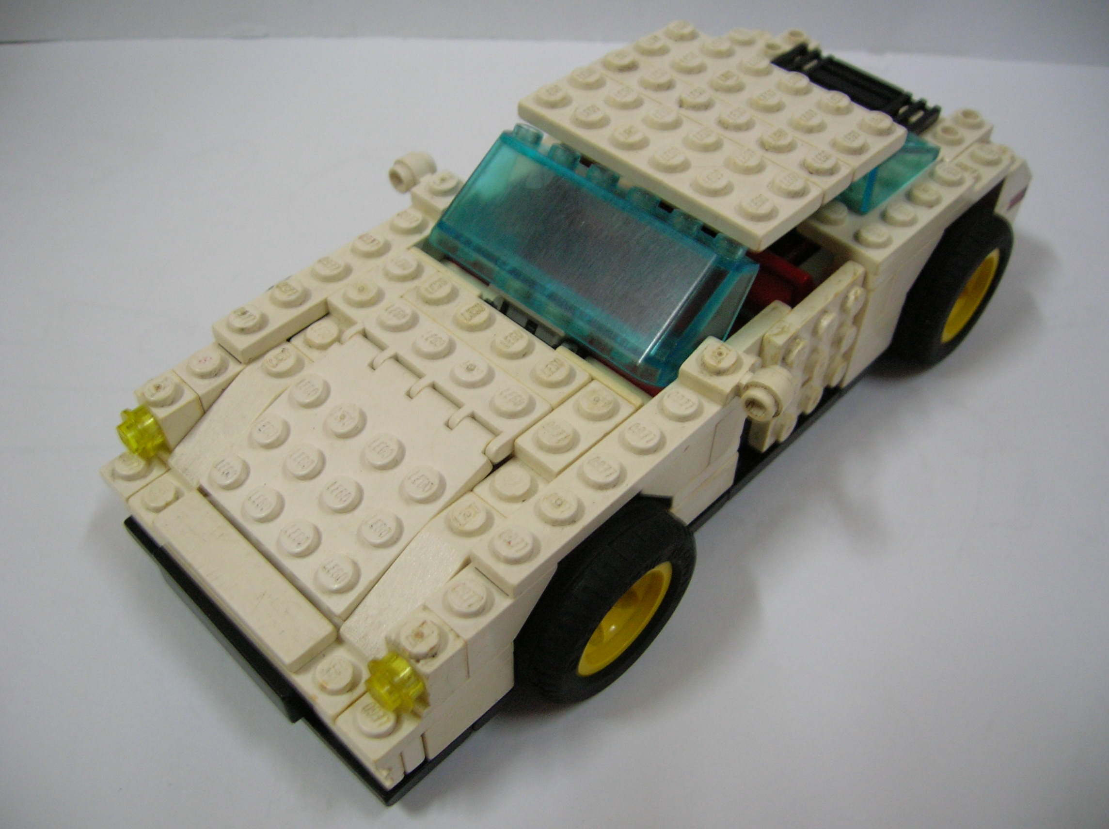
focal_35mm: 34
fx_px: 1088
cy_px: 414
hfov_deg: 54.0
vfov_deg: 41.7
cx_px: 554
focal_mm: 5.7
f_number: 2.9
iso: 100
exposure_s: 1/7
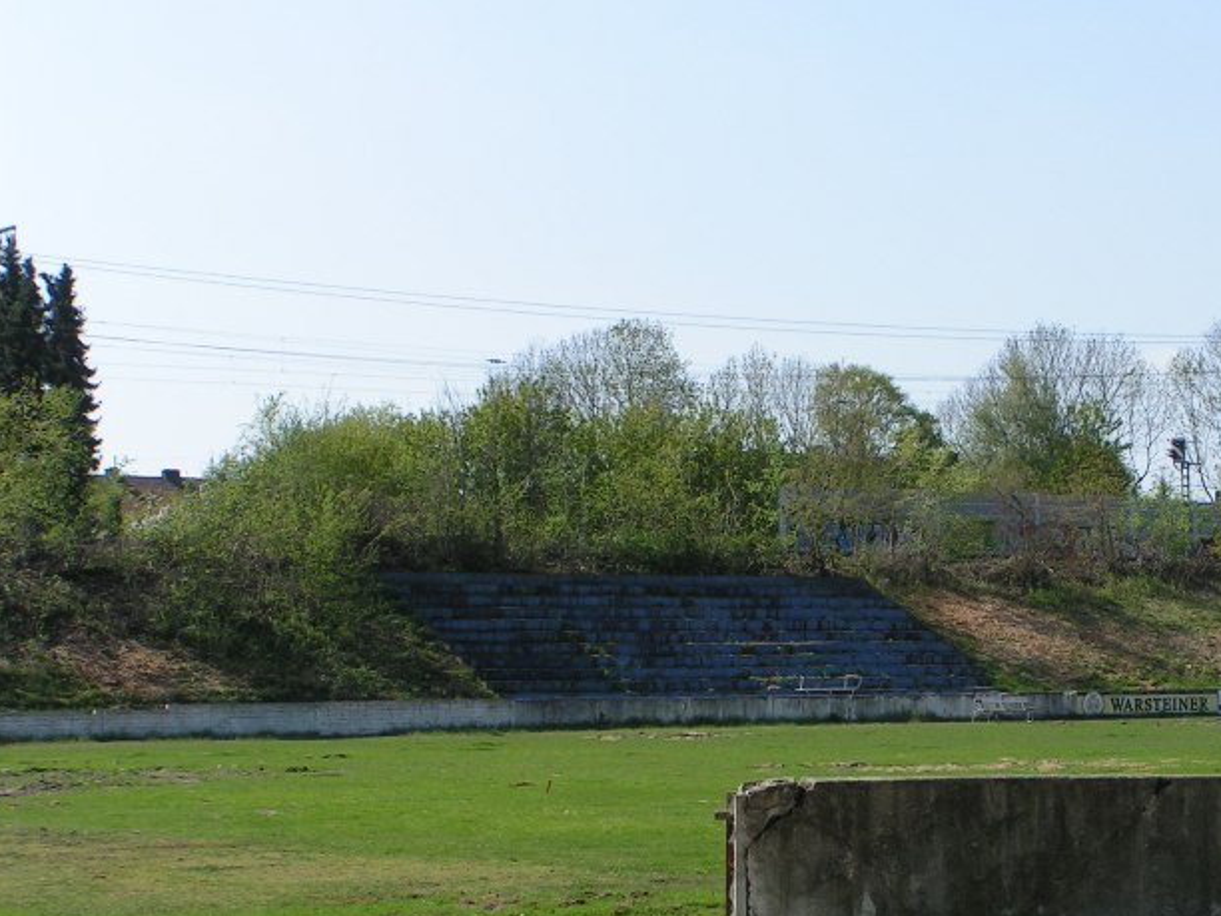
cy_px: 501
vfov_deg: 15.1
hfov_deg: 20.0
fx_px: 3457
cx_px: 794
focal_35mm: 98
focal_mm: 11.5
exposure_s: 1/320
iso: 50
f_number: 6.3
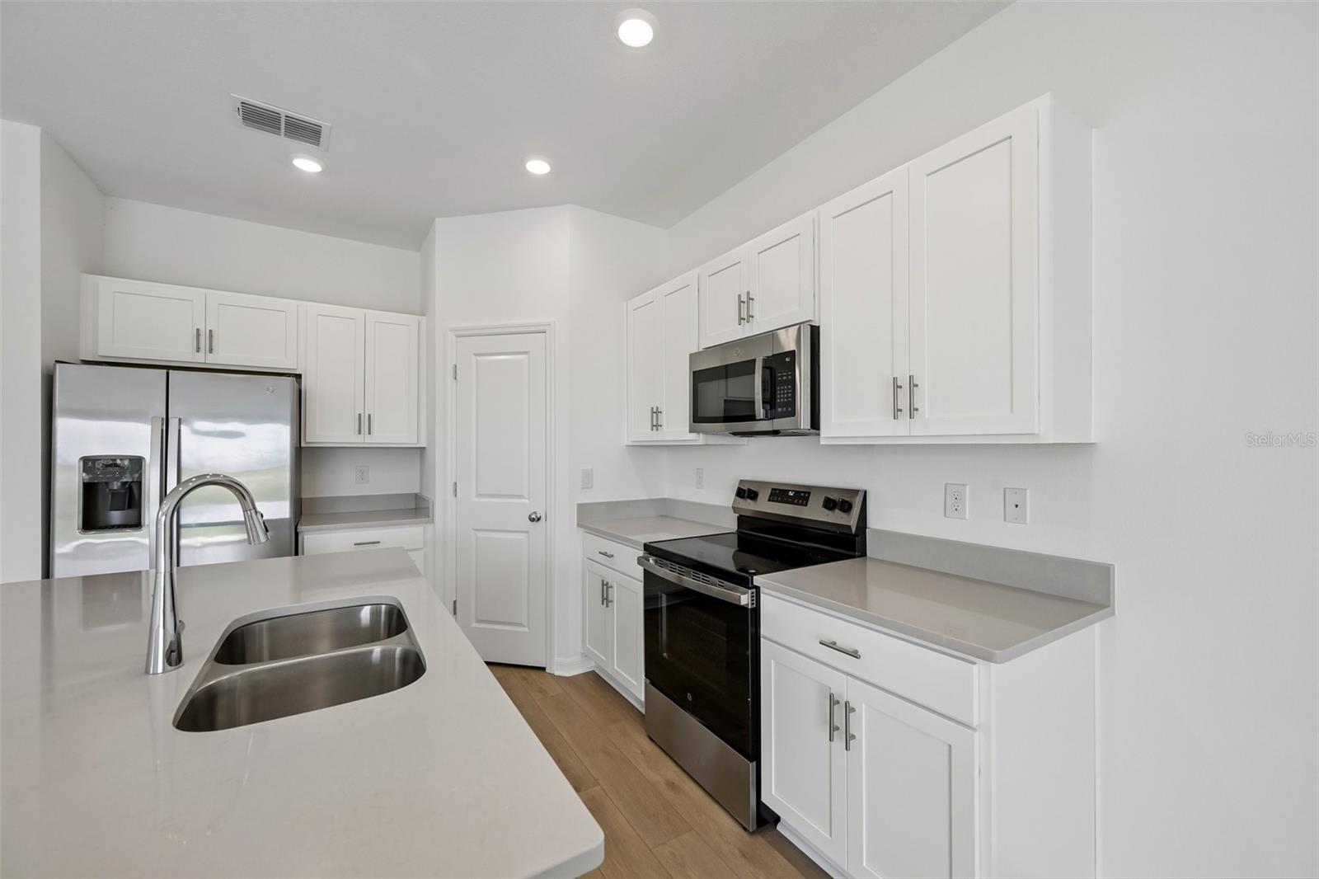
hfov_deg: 104.3
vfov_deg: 81.2
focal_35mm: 14
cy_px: 440
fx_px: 513
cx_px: 660
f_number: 8
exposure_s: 1/100
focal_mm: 14
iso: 400
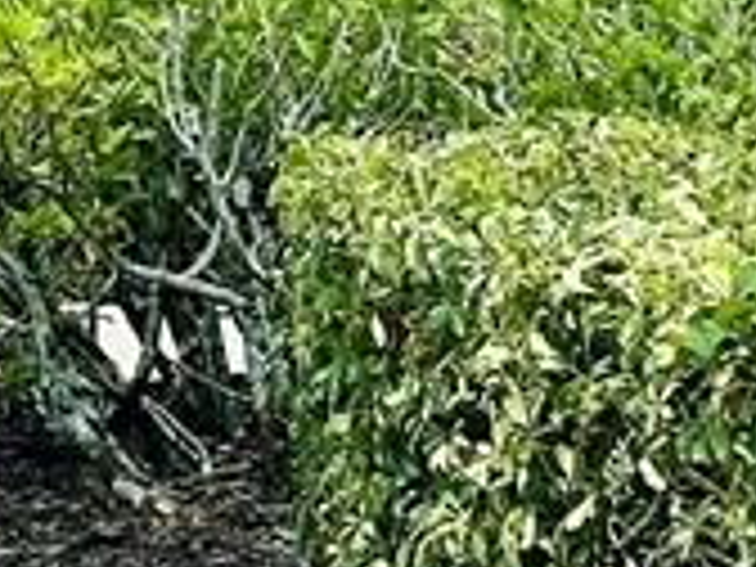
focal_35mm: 292
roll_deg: +0.4
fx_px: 6377
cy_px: -986
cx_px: -932
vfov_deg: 4.9
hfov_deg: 6.5
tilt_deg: +5.3
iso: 64
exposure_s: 1/2028
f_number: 1.78
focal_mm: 6.86
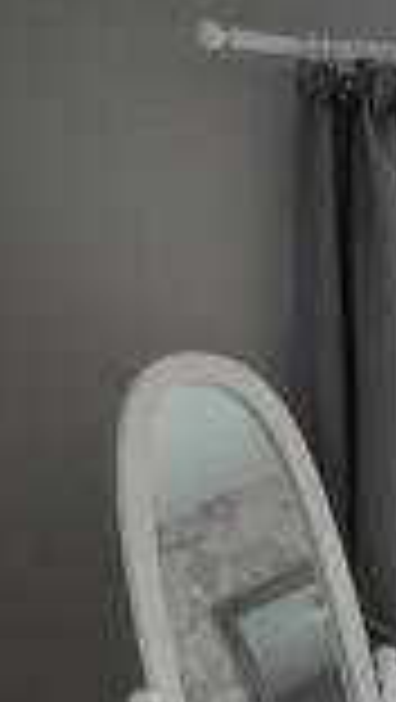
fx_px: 1360
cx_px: 832
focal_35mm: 73
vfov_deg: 27.7
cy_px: 650
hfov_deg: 13.7
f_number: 4
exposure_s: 1/60
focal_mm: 9
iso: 320
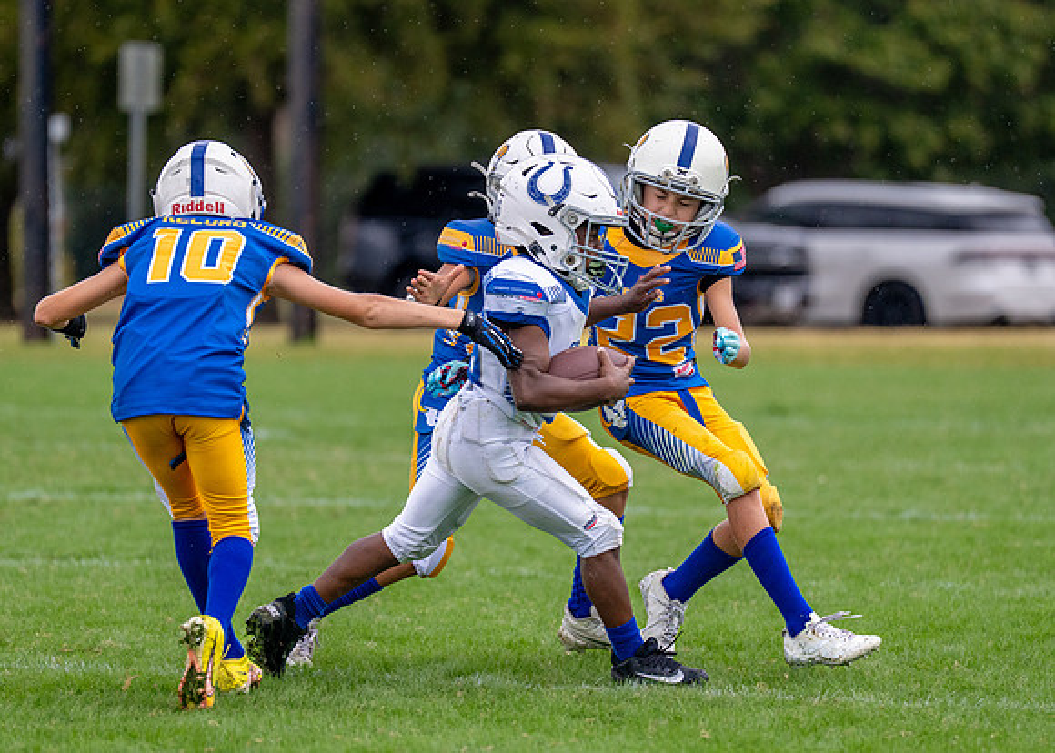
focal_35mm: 337
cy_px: 402
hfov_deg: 6.0
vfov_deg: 4.3
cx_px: 491
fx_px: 10101
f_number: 2.8
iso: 400
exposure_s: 1/1600
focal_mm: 200
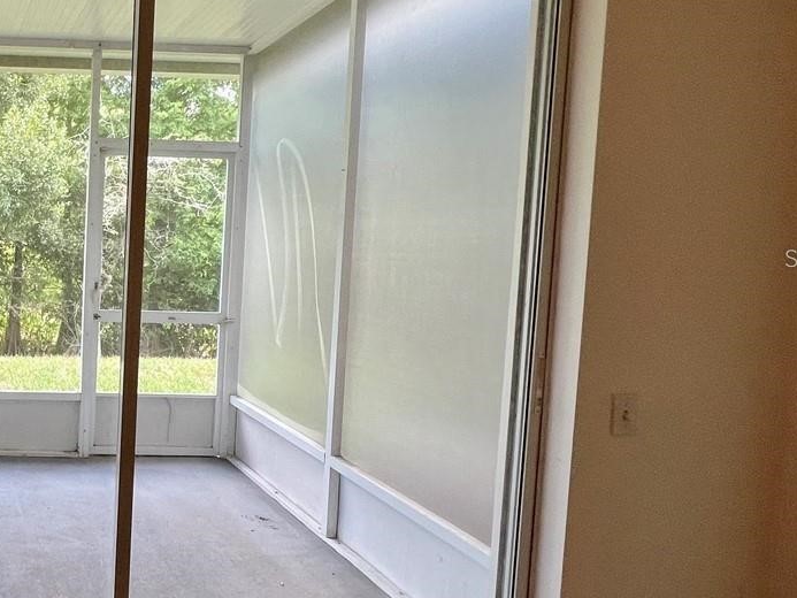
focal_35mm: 30
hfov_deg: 47.8
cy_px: 258
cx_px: -26
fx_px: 691
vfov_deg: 46.7
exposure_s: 1/99
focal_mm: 1.57
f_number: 1.8
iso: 50
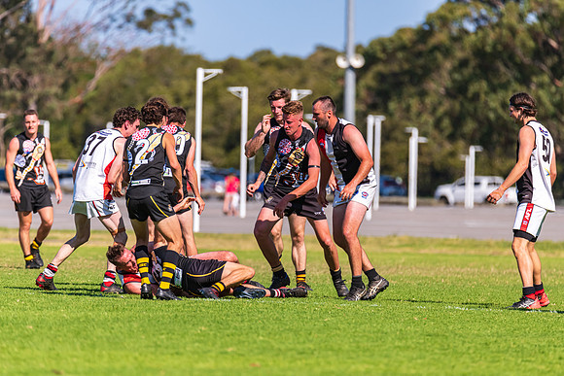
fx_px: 7283
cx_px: 273
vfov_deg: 3.0
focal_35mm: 465
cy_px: 182
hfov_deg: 4.4
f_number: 6.3
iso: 800
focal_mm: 450
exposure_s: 1/3200
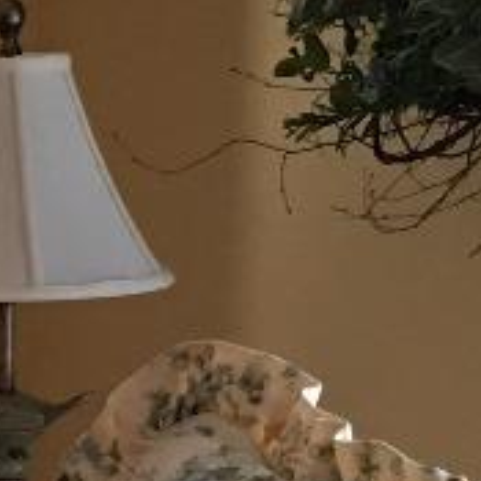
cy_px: 511
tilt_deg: -8.2
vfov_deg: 8.2
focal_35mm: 211
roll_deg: -0.4
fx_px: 3317
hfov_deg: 7.9
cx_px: -506
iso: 80
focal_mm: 4.15
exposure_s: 1/15
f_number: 2.2
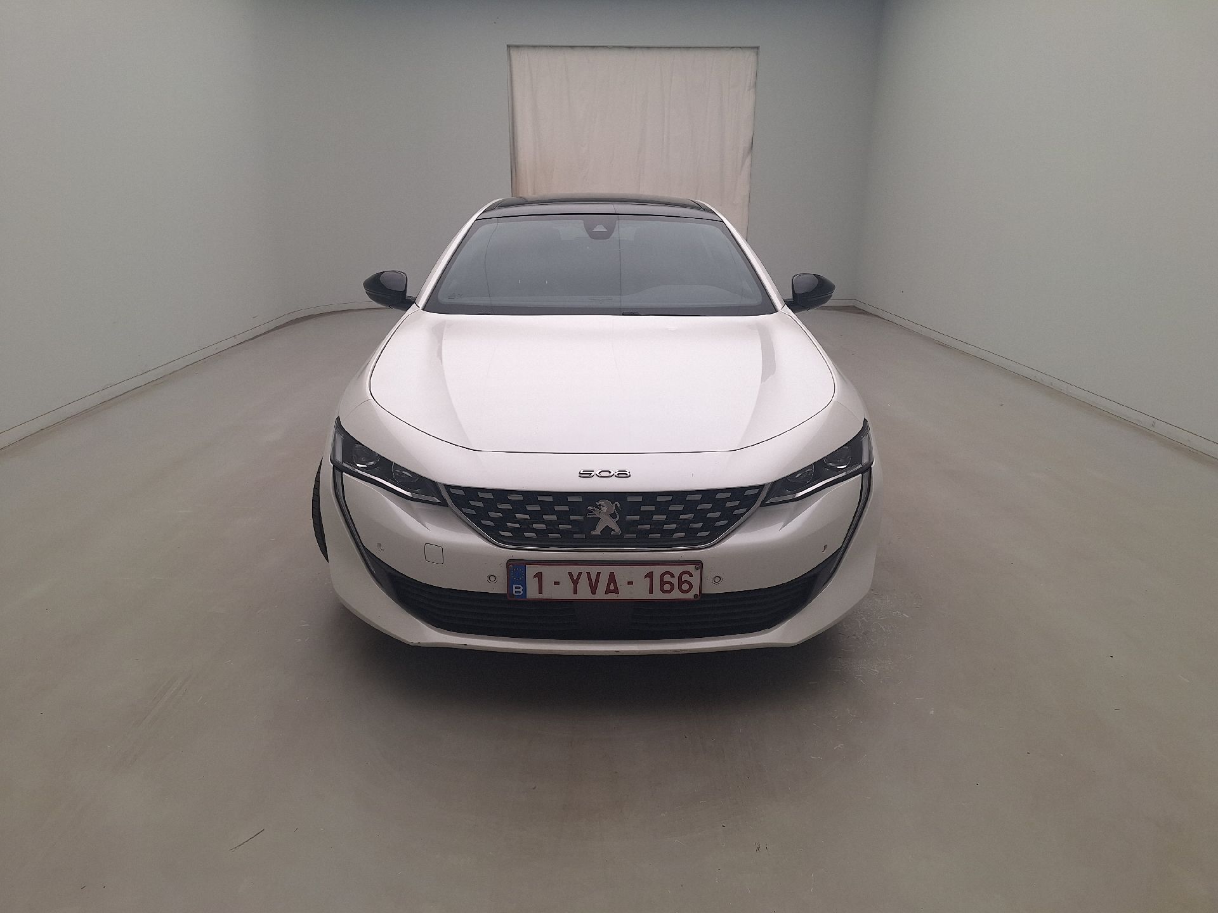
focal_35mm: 23
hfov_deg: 73.9
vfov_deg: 58.9
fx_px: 809
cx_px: 609
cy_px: 456
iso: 40
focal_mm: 5.54
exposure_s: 1/156
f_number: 1.8
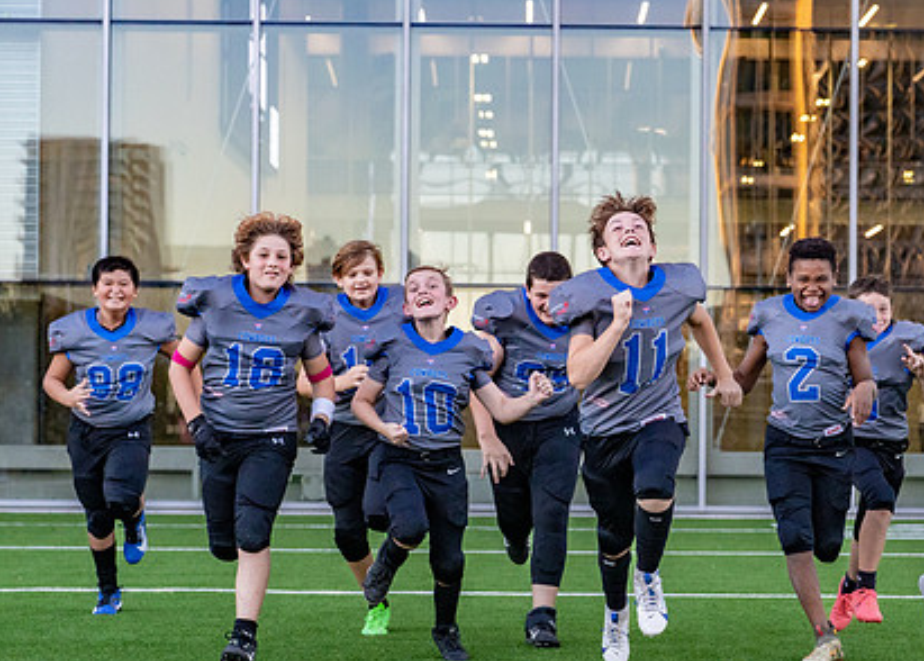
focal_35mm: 91
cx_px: 555
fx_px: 2389
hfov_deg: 21.9
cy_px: 449
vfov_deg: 15.7
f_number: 3.2
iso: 2500
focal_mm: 50
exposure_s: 1/1250
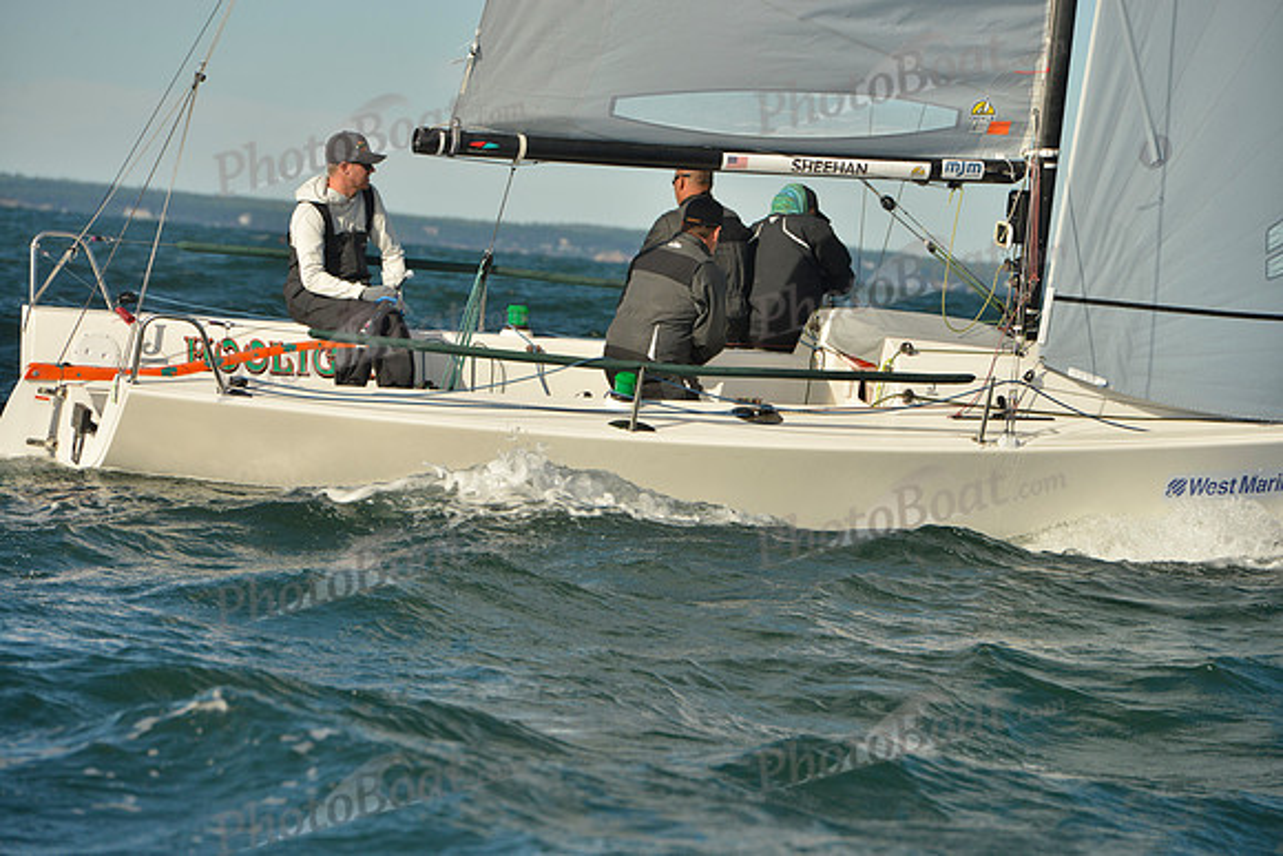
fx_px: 7129
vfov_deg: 6.9
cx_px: 642
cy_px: 428
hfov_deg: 10.3
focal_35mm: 200
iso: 280
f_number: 9
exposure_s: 1/1250
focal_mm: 200
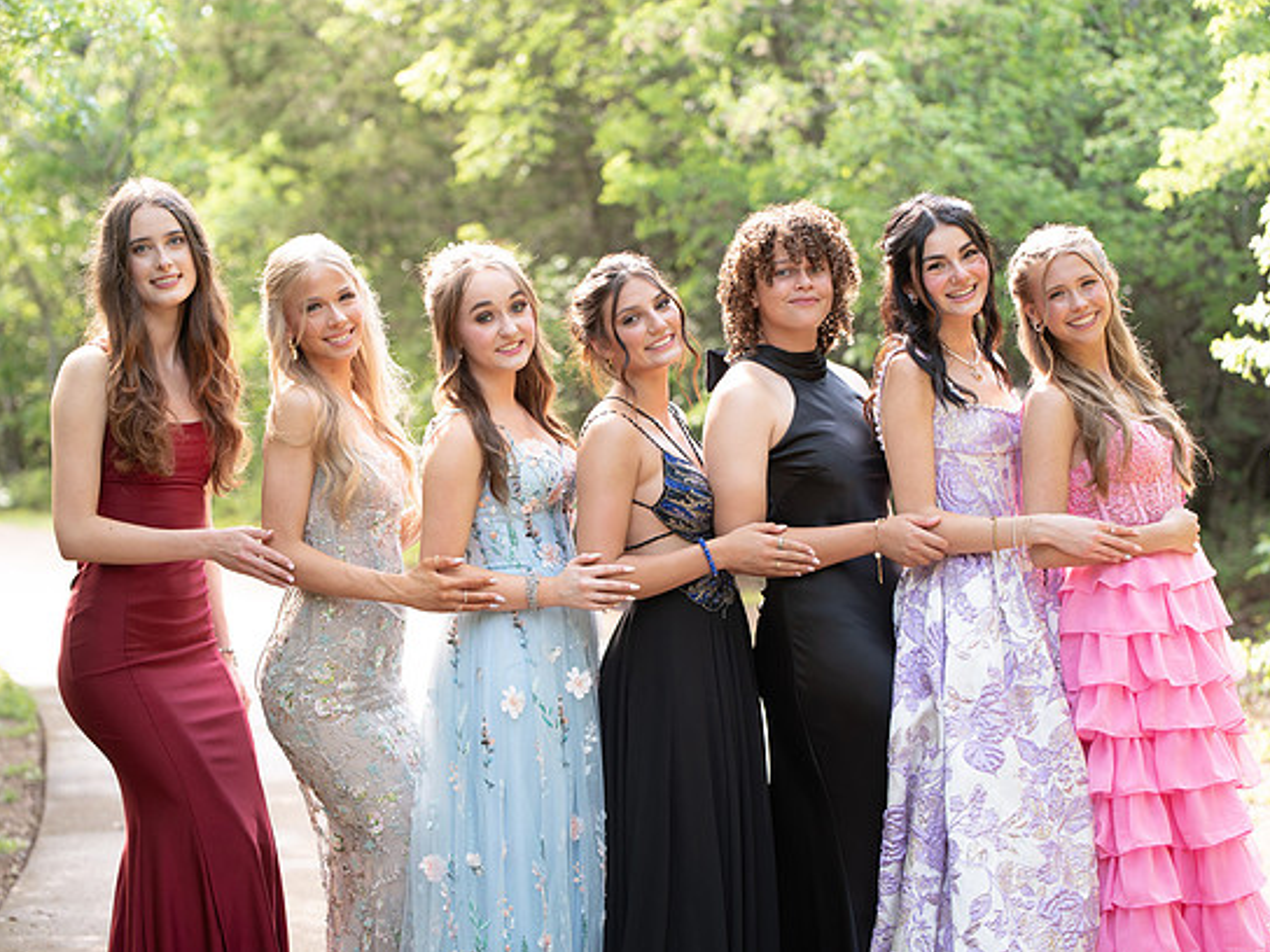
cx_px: 640
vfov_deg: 15.6
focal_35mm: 95
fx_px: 3485
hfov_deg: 20.7
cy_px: 498
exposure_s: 1/100
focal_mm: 80
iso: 100
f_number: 2.8
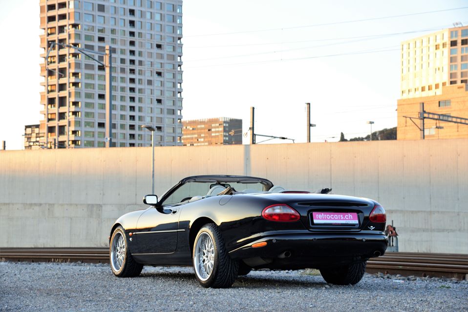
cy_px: 156
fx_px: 1015
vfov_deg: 17.5
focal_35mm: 78
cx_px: 234
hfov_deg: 26.0
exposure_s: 1/100
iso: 640
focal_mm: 78
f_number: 8
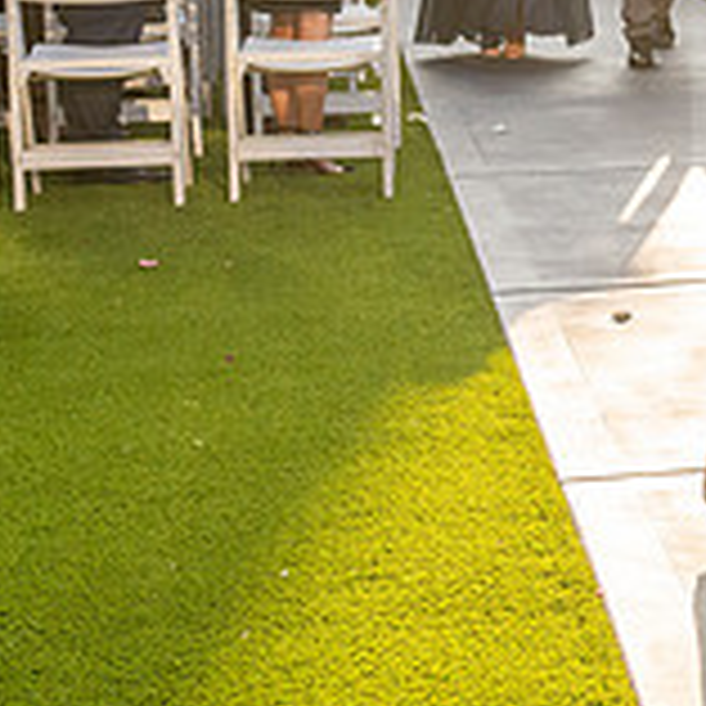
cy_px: 65
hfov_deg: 13.0
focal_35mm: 126
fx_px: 2907
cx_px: 1084
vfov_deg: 13.7
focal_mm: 40
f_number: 6.3
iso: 400
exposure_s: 1/500
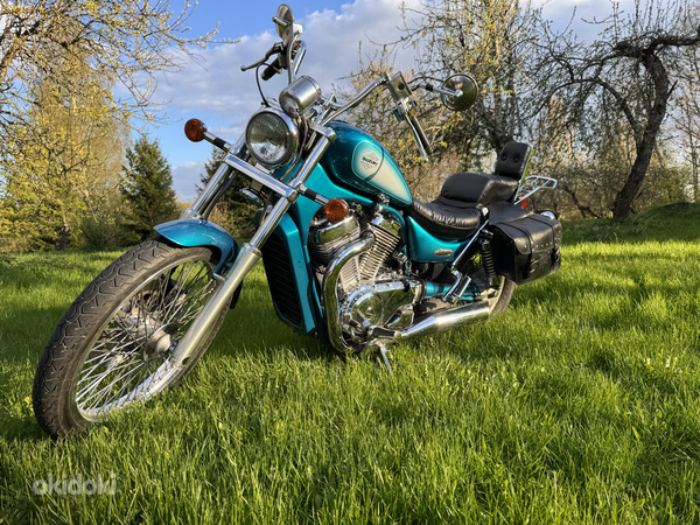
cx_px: 350
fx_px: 485
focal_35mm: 24
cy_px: 262
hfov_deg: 71.6
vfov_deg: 56.8
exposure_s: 1/715
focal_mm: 6.76
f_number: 1.78
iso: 80
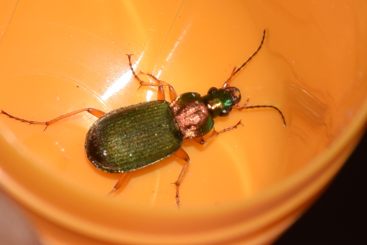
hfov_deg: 10.5
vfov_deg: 7.0
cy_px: 122
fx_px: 1998
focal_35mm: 196
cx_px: 184
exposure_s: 1/60
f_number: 13
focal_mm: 130
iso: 100
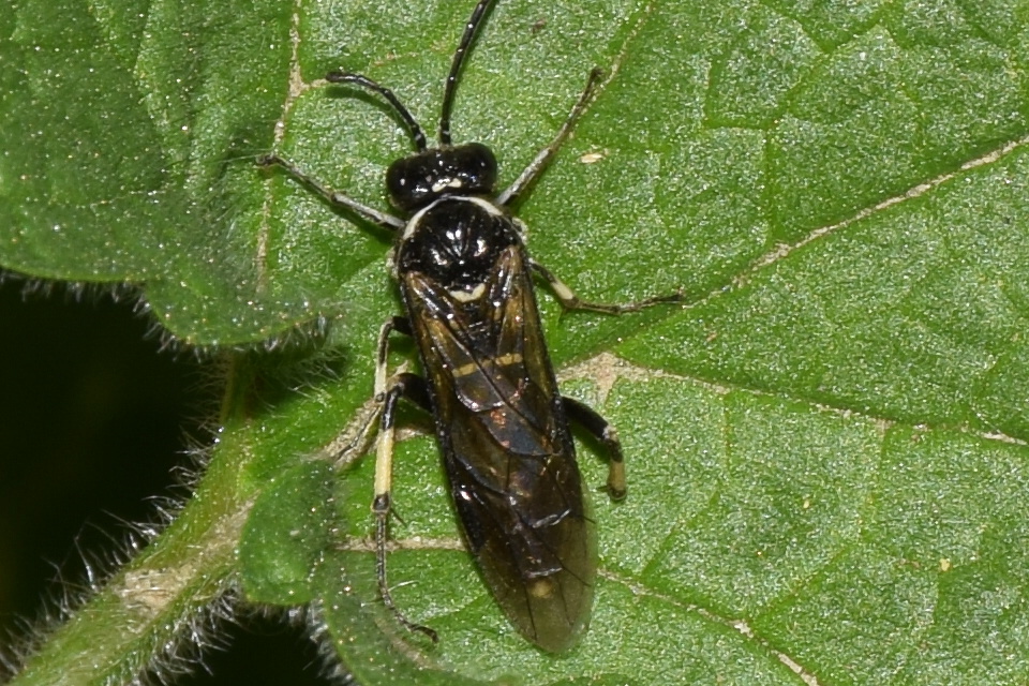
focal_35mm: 210
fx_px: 6002
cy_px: 343
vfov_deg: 6.5
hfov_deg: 9.8
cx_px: 514
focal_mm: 140
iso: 100
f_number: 13
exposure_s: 1/160
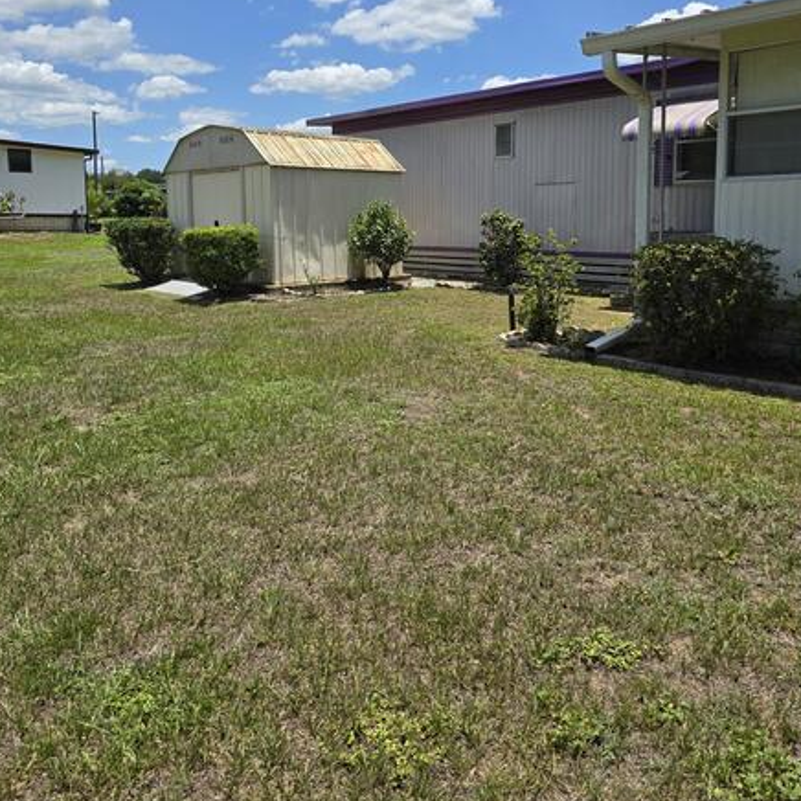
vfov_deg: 56.3
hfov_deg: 57.3
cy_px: 281
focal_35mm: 28
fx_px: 733
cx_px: 408
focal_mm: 6.3
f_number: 1.7
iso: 12
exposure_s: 1/981
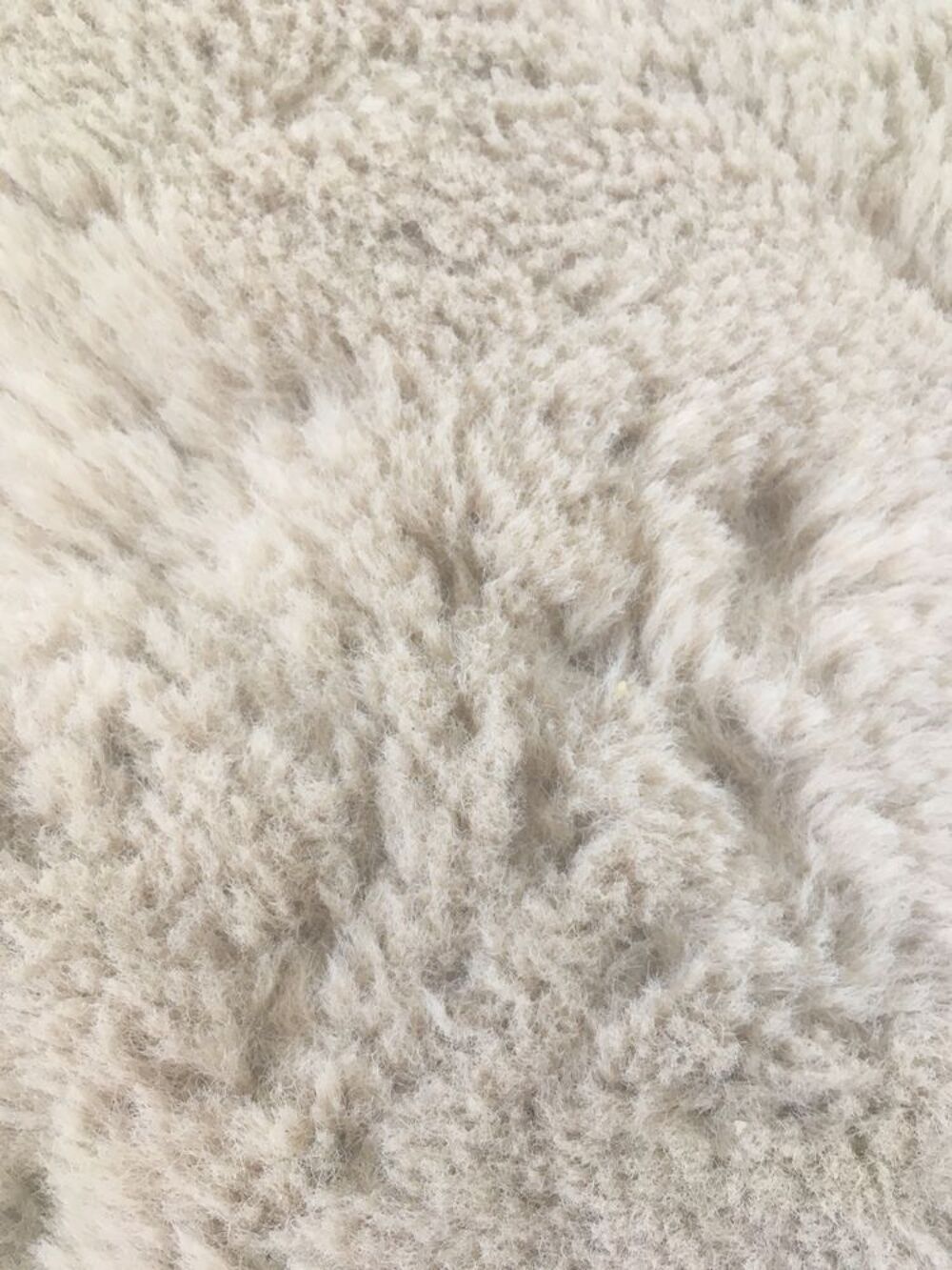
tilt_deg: -78.3
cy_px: 635
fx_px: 1063
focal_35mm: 29
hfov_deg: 48.2
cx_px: 476
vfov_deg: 61.7
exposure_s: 1/33
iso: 40
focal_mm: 4.15
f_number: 2.2
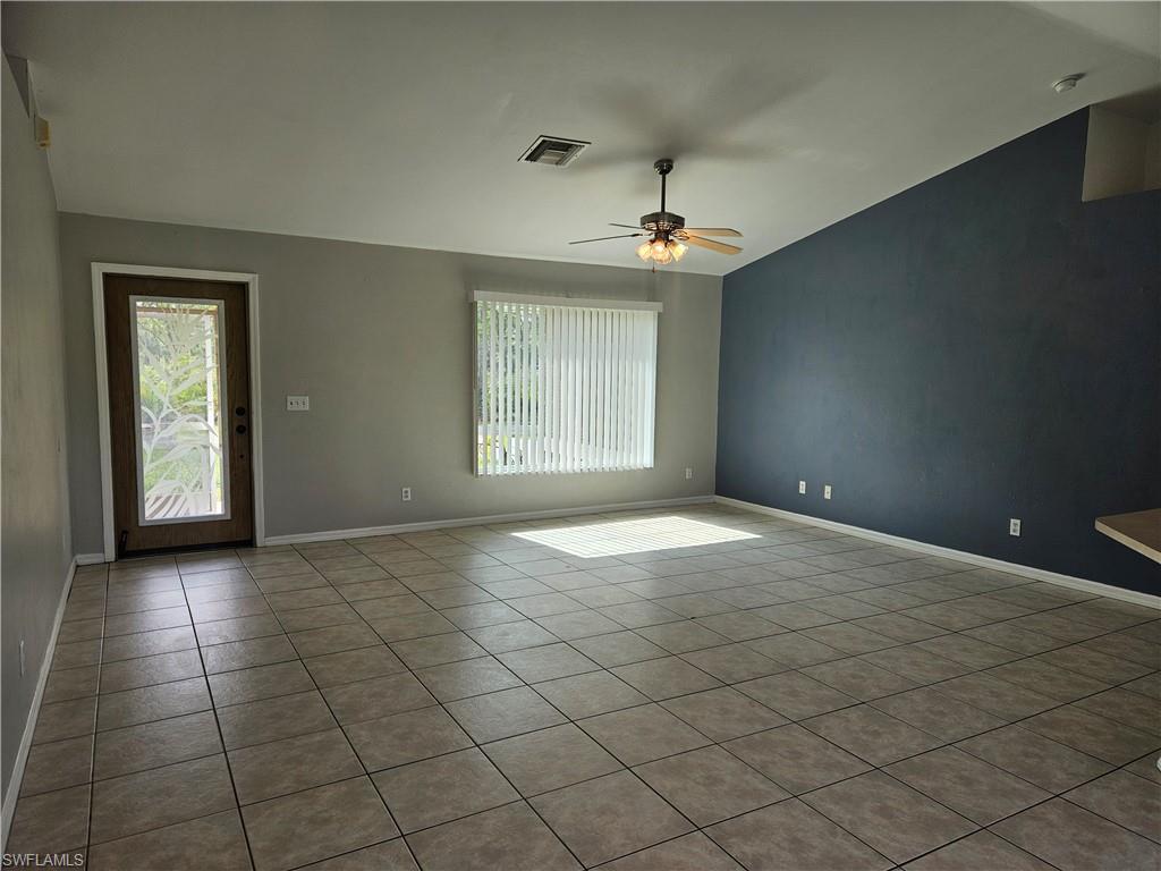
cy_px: 436
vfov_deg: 58.9
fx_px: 771
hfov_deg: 73.9
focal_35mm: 23
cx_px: 580
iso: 25
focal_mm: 5.4
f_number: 1.8
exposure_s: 1/212
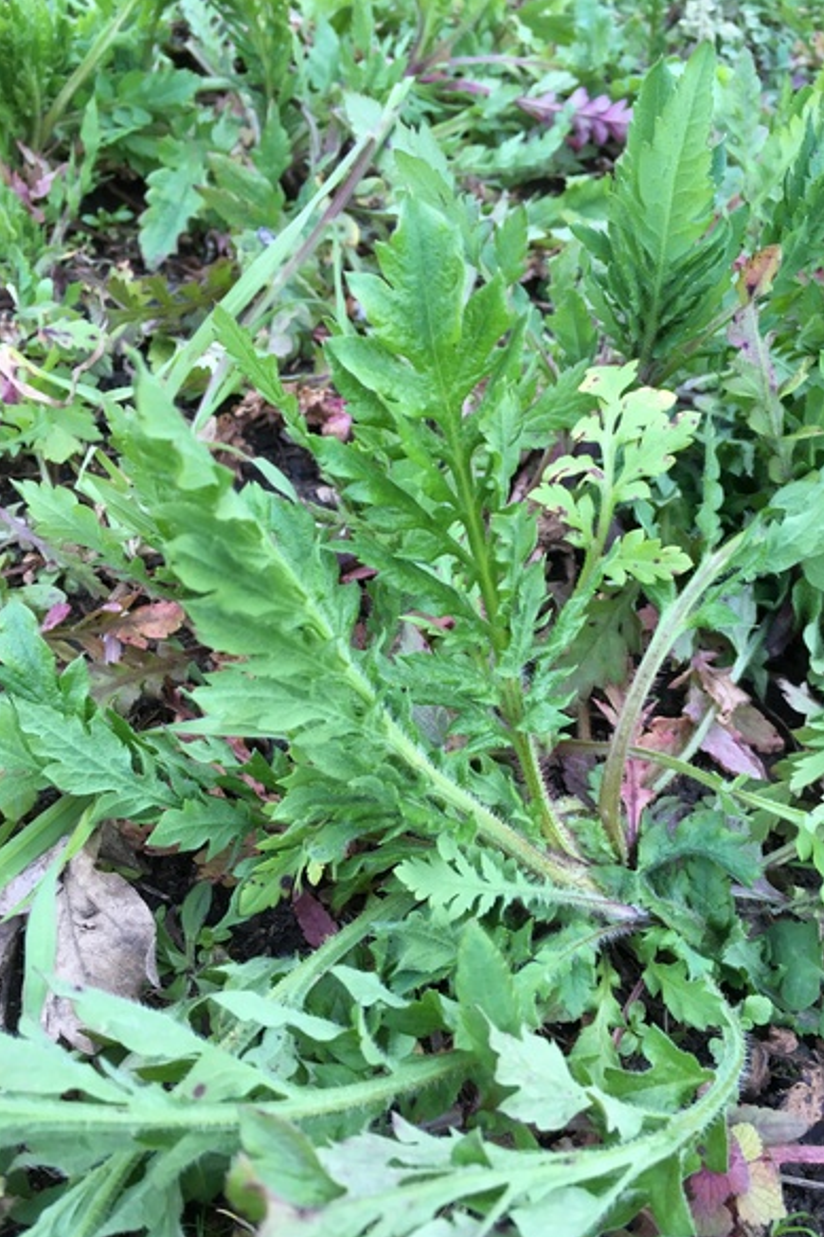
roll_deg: -12.6
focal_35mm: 31
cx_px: 470
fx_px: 1065
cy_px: 616
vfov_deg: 60.3
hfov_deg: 42.2
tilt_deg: -44.3
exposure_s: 1/33
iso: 25
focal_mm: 4.15
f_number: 2.2
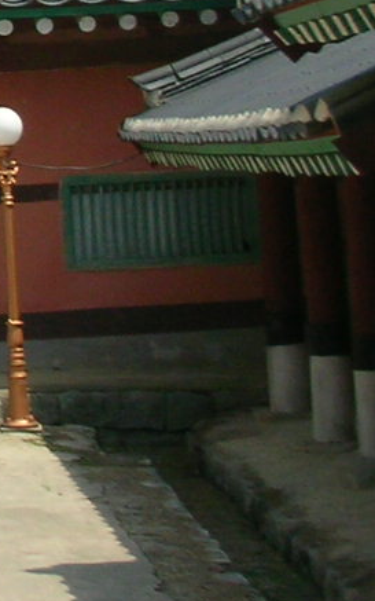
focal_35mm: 174
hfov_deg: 7.0
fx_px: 2846
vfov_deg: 11.8
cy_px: -85
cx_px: -570
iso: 50
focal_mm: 5.8
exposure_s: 1/107
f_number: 8.5
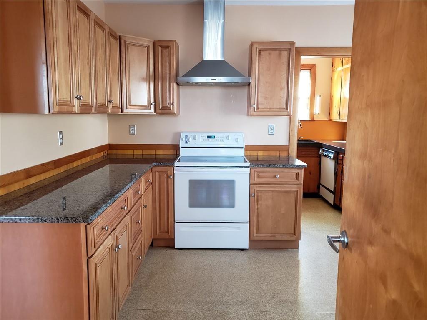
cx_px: 214
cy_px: 160
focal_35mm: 26
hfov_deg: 67.3
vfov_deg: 53.1
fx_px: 321
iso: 250
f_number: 1.5
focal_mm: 4.3
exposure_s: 1/30
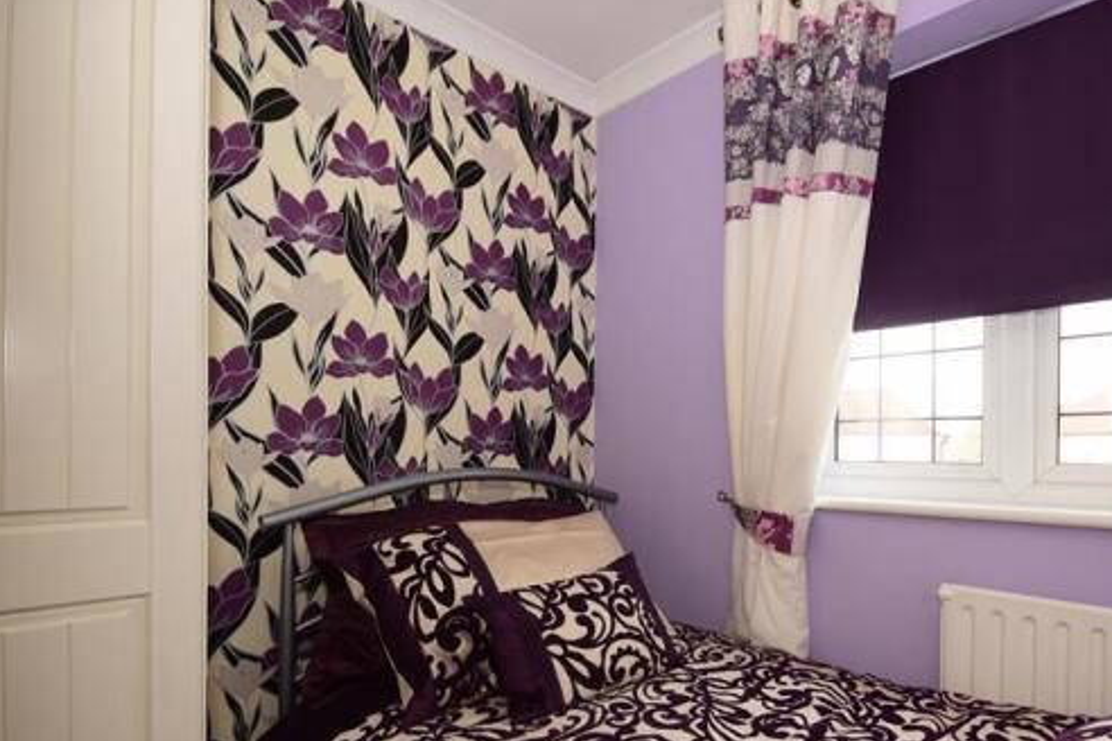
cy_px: 444
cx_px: 651
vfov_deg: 61.4
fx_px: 618
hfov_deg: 83.2
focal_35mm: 20
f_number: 7.1
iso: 400
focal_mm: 10
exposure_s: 1/20
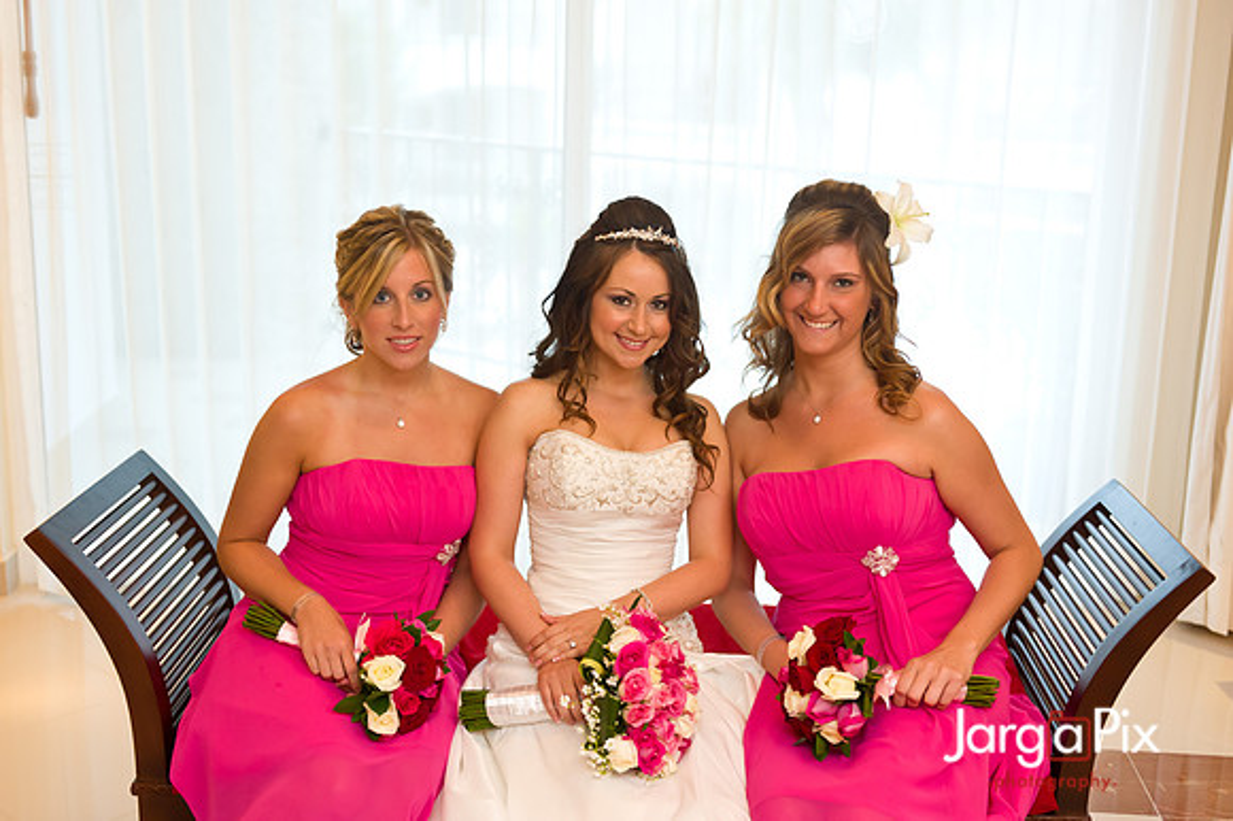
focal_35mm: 45
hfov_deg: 43.6
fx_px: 1540
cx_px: 616
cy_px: 410
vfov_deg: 29.8
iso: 1600
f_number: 3.2
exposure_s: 1/125
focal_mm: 45
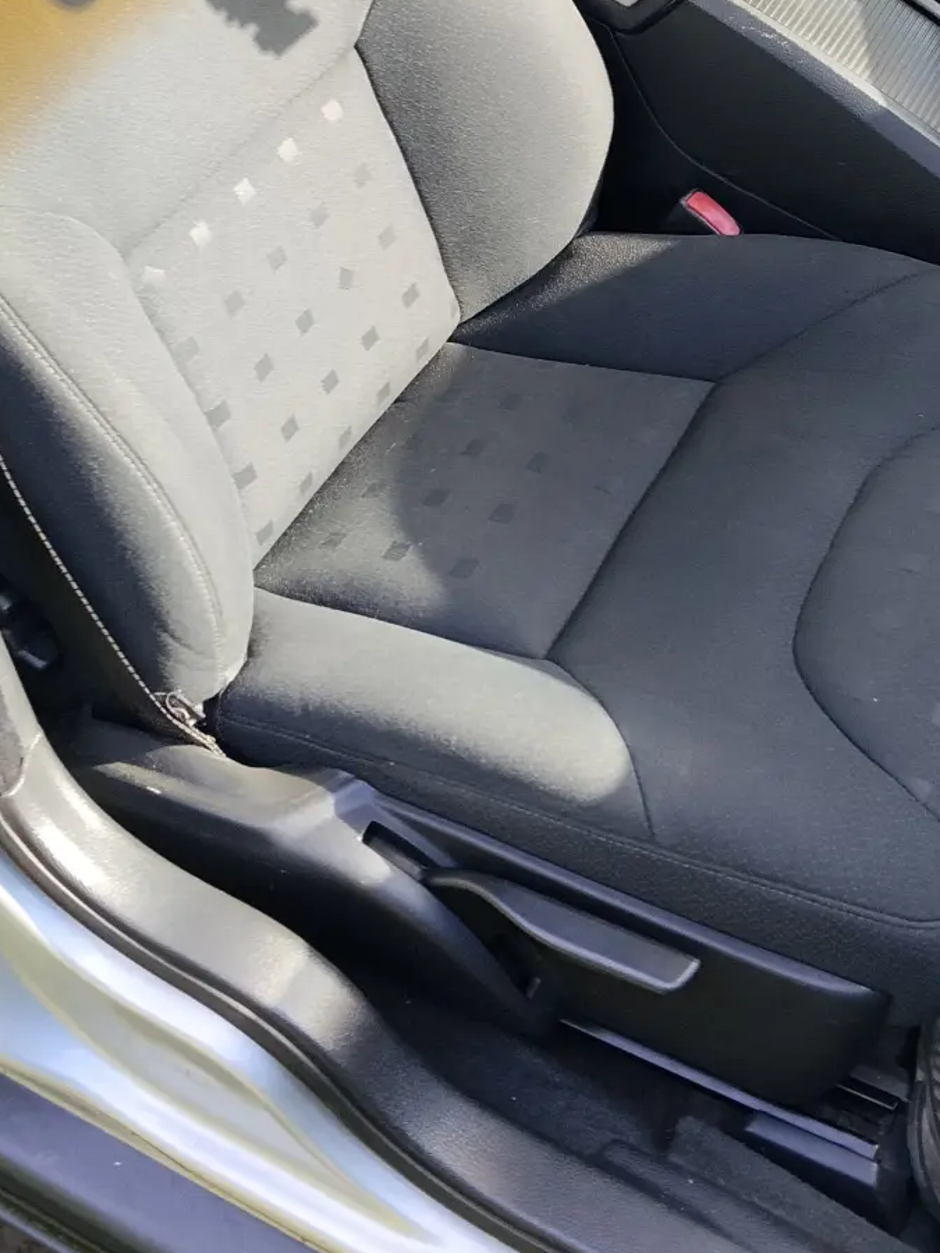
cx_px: 592
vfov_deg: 33.7
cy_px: 214
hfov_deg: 26.5
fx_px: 1991
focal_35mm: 55
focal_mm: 4.22
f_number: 1.8
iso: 50
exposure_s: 1/145
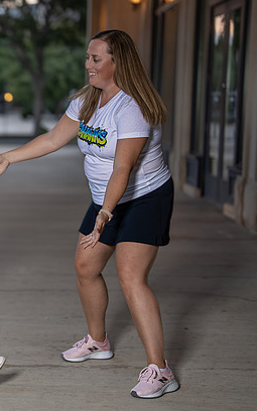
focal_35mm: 92
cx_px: -91
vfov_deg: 22.6
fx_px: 1031
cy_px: 209
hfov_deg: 13.6
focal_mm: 50
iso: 100
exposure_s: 1/400
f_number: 1.2
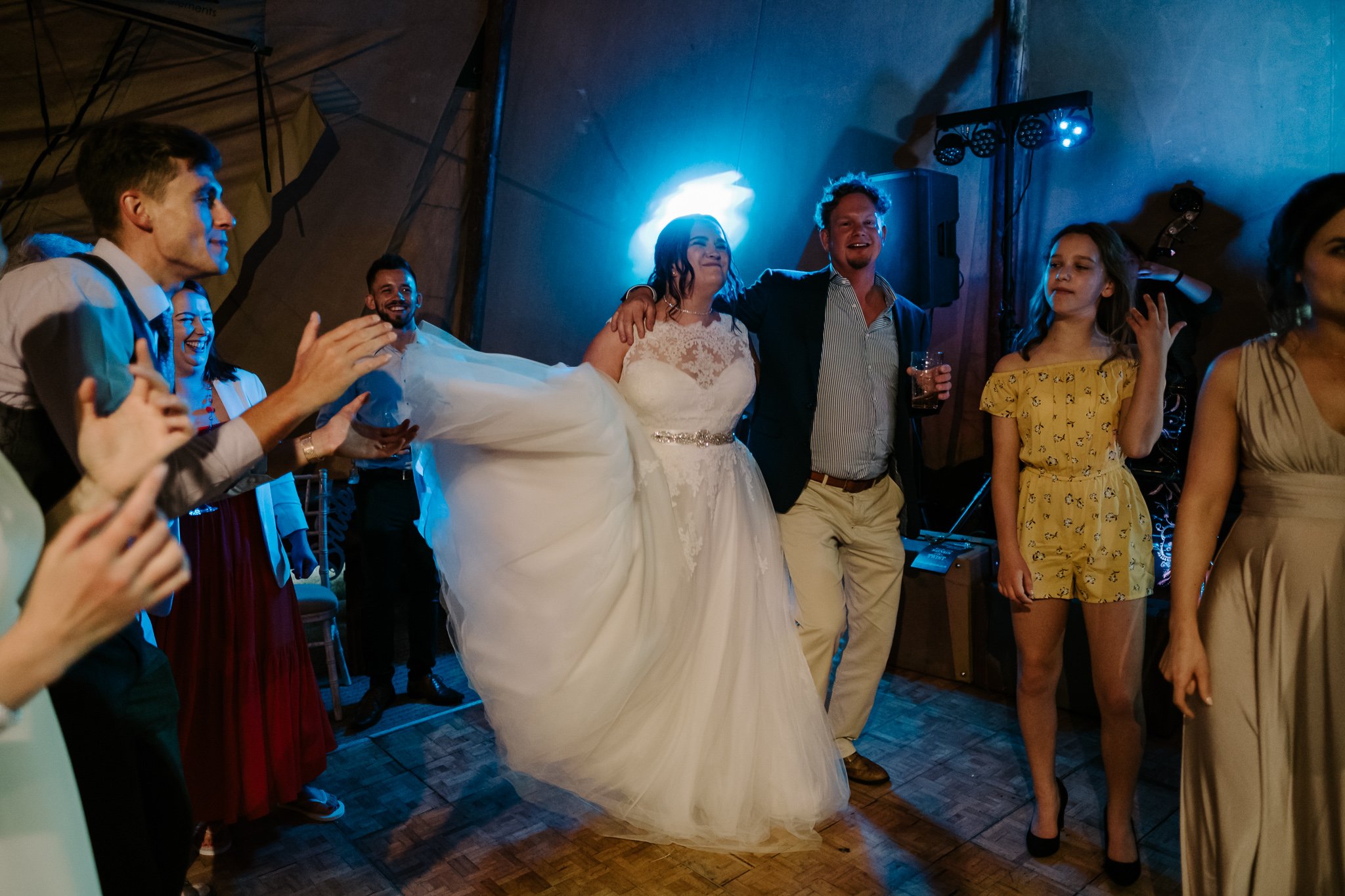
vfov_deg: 53.1
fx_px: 897
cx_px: 672
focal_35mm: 24
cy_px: 448
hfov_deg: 73.7
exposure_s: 1/250
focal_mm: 16
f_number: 1.4
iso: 1250
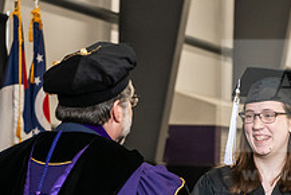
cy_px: 202
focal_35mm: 187
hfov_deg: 11.0
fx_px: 1513
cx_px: 181
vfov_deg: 7.3
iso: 2500
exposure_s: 1/200
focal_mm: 70
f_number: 5
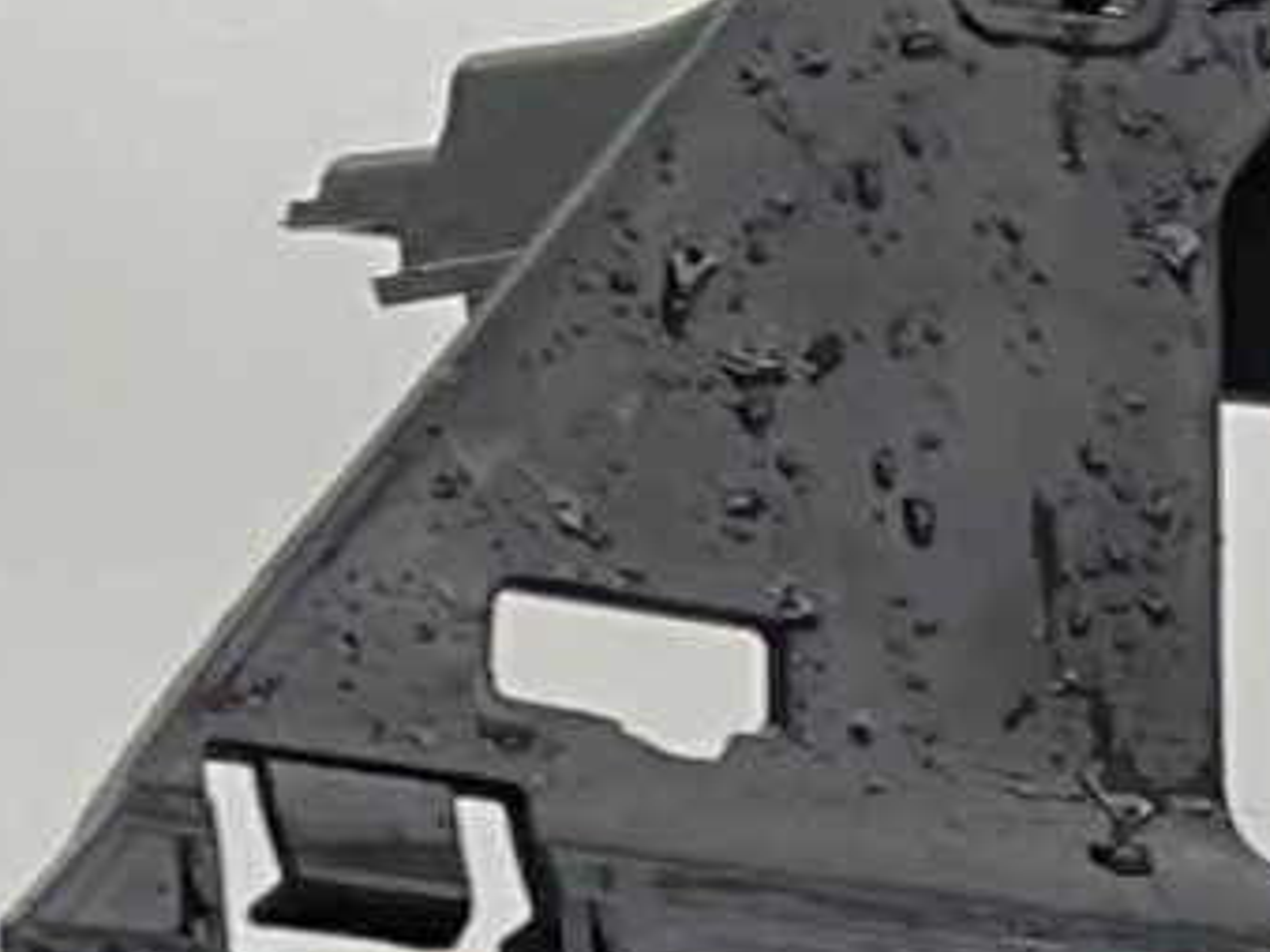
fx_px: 8032
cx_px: 1266
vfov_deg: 6.1
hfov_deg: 9.0
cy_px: 3227
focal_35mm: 219
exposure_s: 1/120
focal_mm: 3
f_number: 1.8
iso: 20
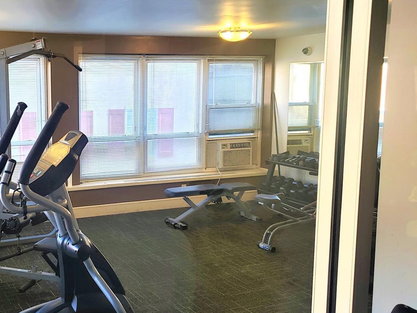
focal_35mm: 42
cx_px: 88
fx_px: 506
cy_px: 167
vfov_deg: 34.4
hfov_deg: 42.9
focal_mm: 4.3
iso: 100
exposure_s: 1/60
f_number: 1.5
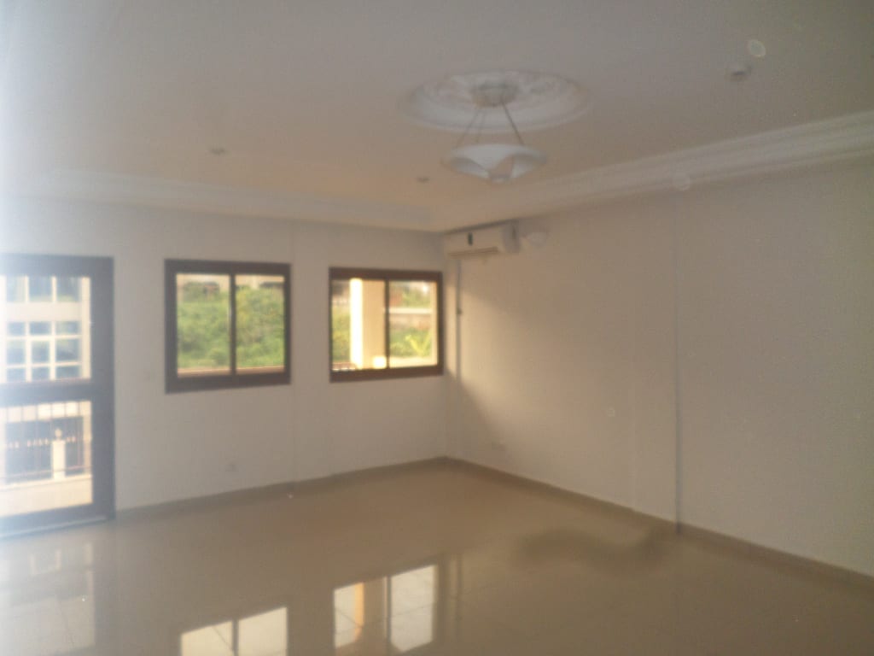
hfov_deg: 69.4
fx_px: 631
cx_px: 437
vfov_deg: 54.9
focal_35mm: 25
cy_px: 328
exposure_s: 1/30
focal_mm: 4.5
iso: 120
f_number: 2.5
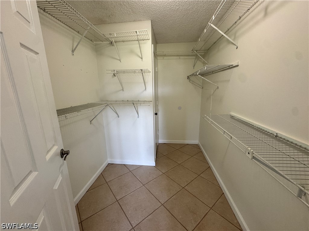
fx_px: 125
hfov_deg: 102.1
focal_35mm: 14
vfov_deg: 85.7
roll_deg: +0.4
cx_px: 154
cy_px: 116
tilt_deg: -13.6
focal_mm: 2.22
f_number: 2.2
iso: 160
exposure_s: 1/60
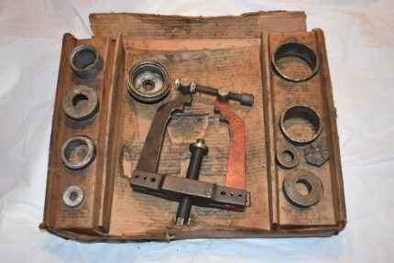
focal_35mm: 36
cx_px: 197
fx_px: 394
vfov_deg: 36.9
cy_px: 132
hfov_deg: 53.1
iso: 1250
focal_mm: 24
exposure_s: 1/80
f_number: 4
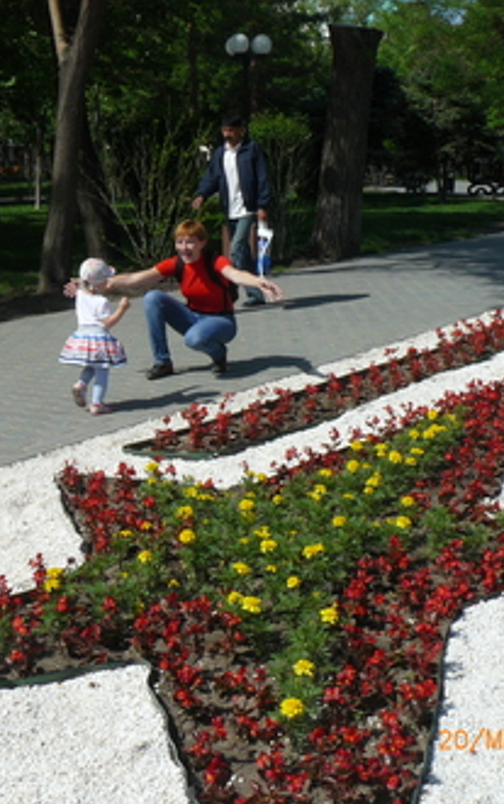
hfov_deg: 24.7
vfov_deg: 38.8
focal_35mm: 52
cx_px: 131
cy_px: 409
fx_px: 1140
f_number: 6.3
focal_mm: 6
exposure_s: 1/500
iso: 100
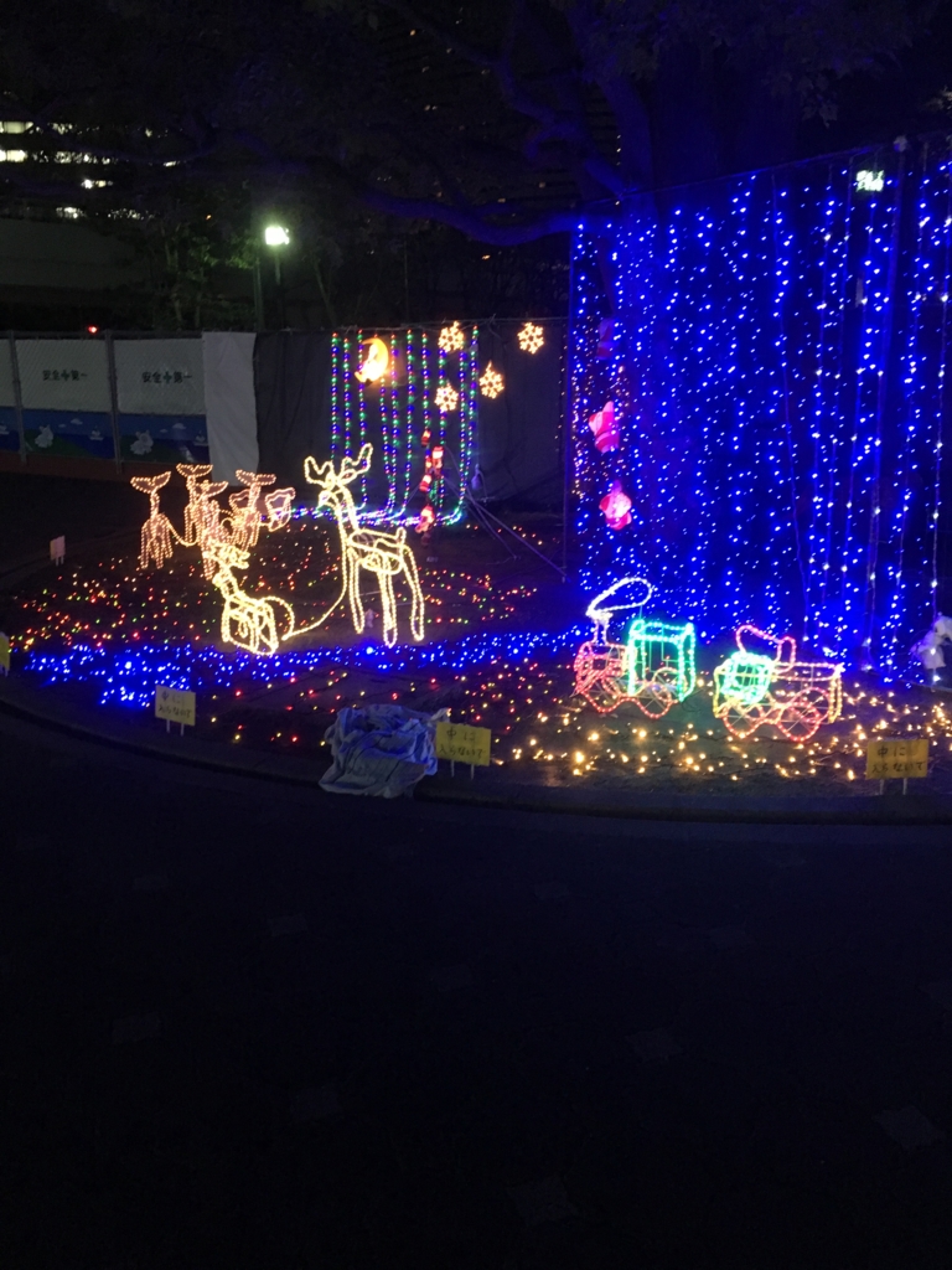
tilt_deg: -13.8
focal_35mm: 29
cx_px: 476
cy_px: 635
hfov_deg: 48.2
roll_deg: +1.3
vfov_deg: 61.7
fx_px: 1063
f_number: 2.2
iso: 200
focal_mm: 4.15
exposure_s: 1/15
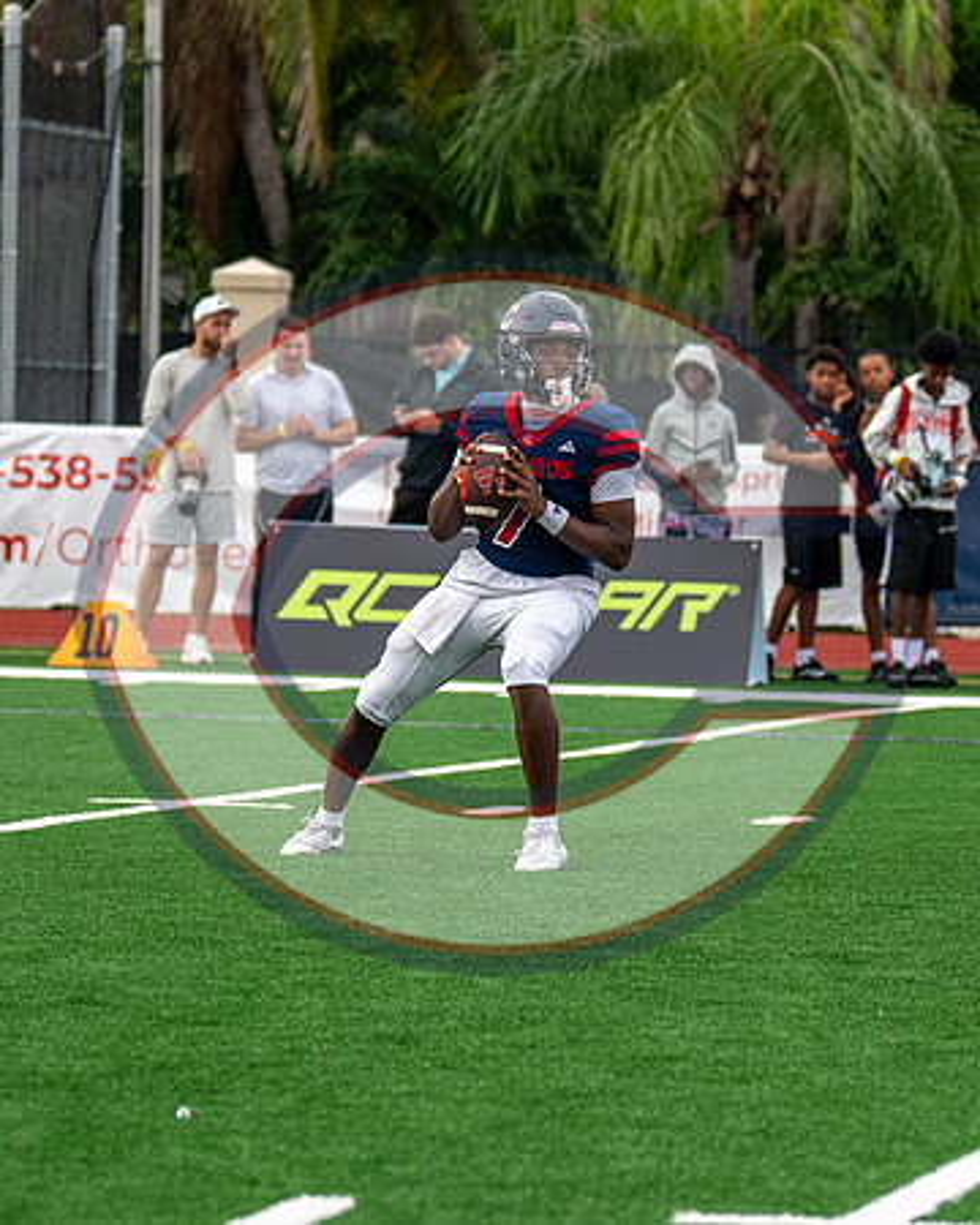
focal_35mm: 311
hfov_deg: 5.0
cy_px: 521
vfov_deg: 6.2
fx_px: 11270
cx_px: 534
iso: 160
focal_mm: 105
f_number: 2.8
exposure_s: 1/1000
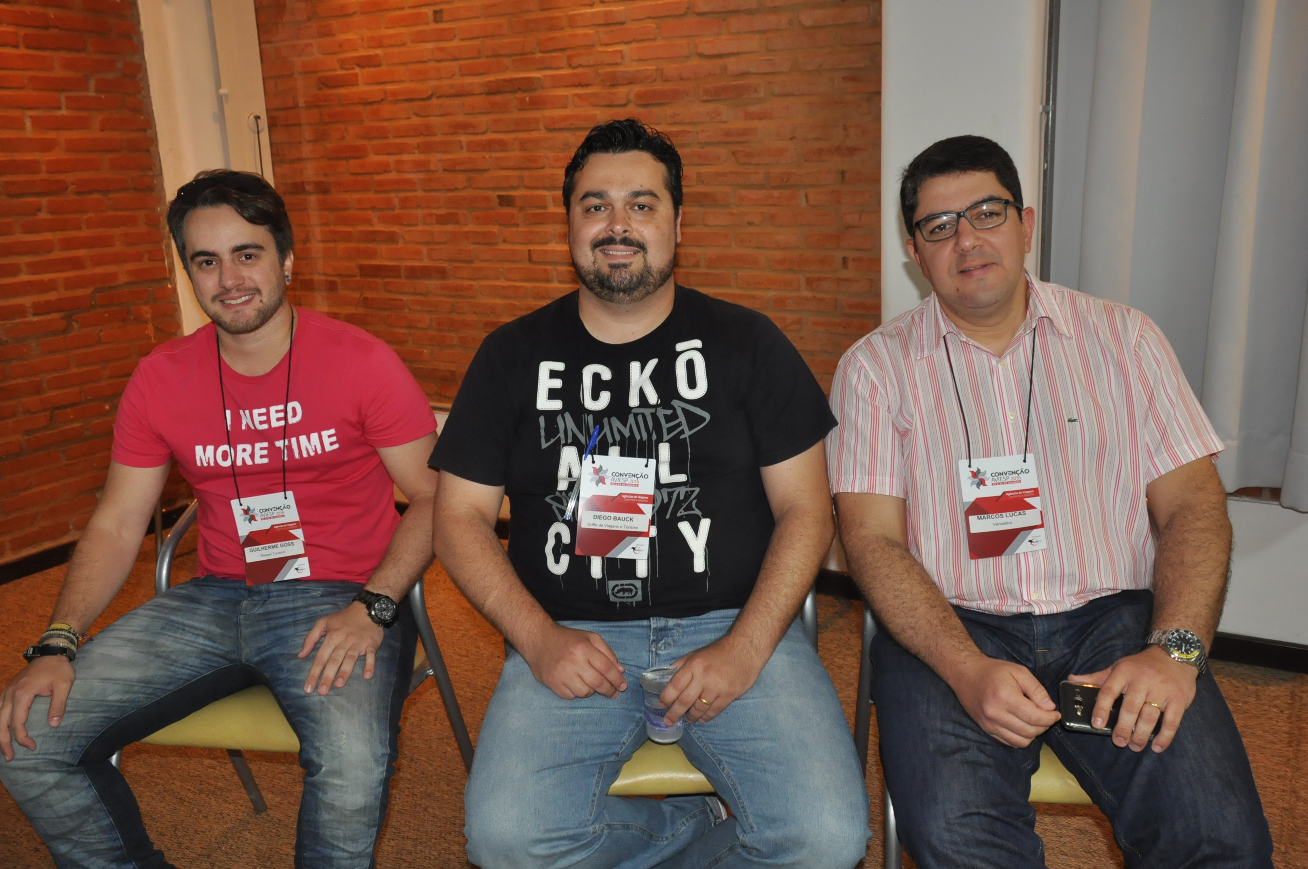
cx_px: 654
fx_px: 1198
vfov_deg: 39.9
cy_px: 434
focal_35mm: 33
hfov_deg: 57.3
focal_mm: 22
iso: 1000
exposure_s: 1/60
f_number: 4.5
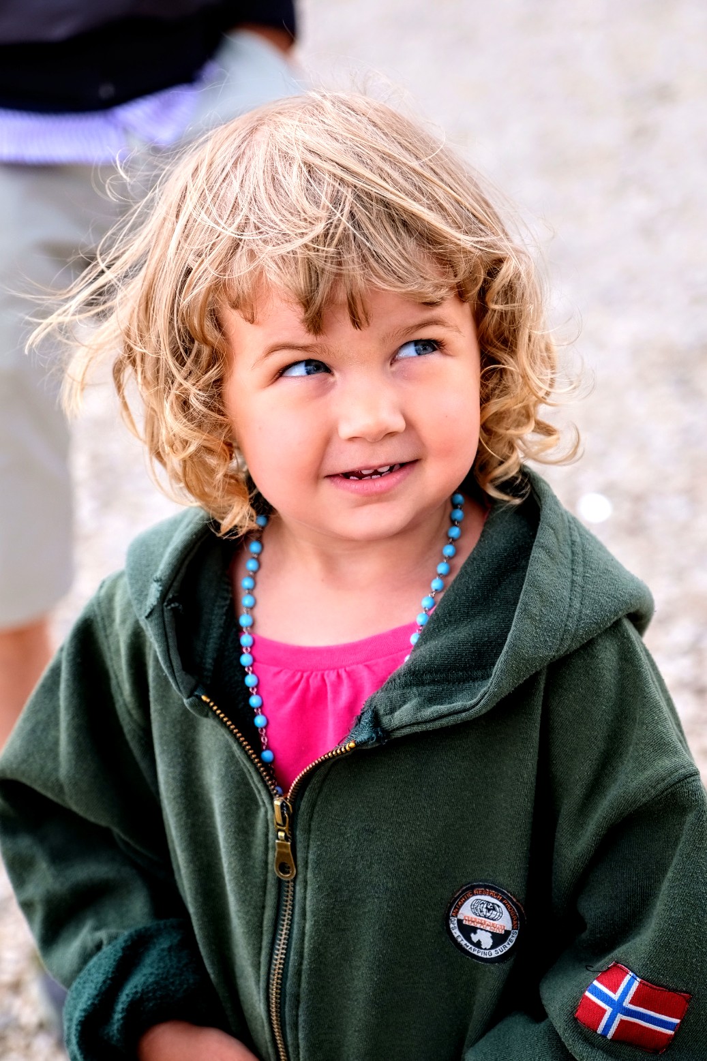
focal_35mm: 83
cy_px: 530
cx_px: 354
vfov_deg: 24.5
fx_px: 2446
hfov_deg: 16.4
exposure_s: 1/400
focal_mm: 55
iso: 200
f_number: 2.8
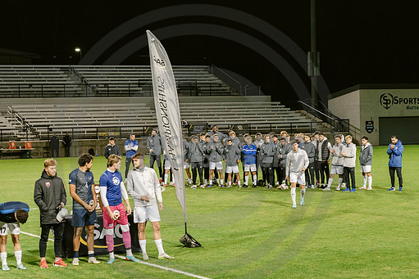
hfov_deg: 19.8
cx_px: 266
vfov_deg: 13.3
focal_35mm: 103
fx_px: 1199
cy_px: 149
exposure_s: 1/200
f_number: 4.5
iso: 2000
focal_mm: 70
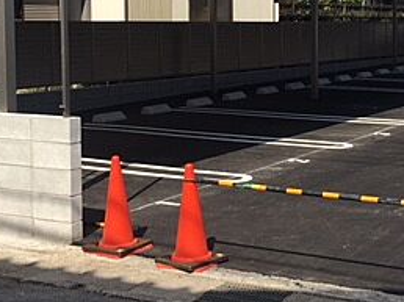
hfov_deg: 26.7
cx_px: 304
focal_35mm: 72
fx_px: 840
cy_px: 69
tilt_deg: -3.3
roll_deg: +0.1
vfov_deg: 20.2
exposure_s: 1/1508
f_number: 2.2
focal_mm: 4.15
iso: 25
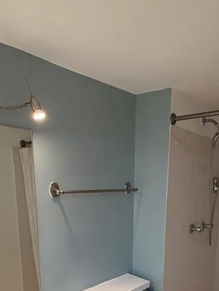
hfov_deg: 42.9
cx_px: 125
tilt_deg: -11.1
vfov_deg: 51.1
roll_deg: -0.7
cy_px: 242
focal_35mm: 33
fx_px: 278
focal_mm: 2.22
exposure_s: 1/120
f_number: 2.2
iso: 200
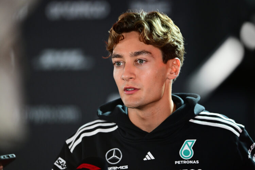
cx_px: 128
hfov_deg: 5.2
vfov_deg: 3.4
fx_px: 2833
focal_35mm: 400
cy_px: 85
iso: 3200
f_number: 2.8
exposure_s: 1/250
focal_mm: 400
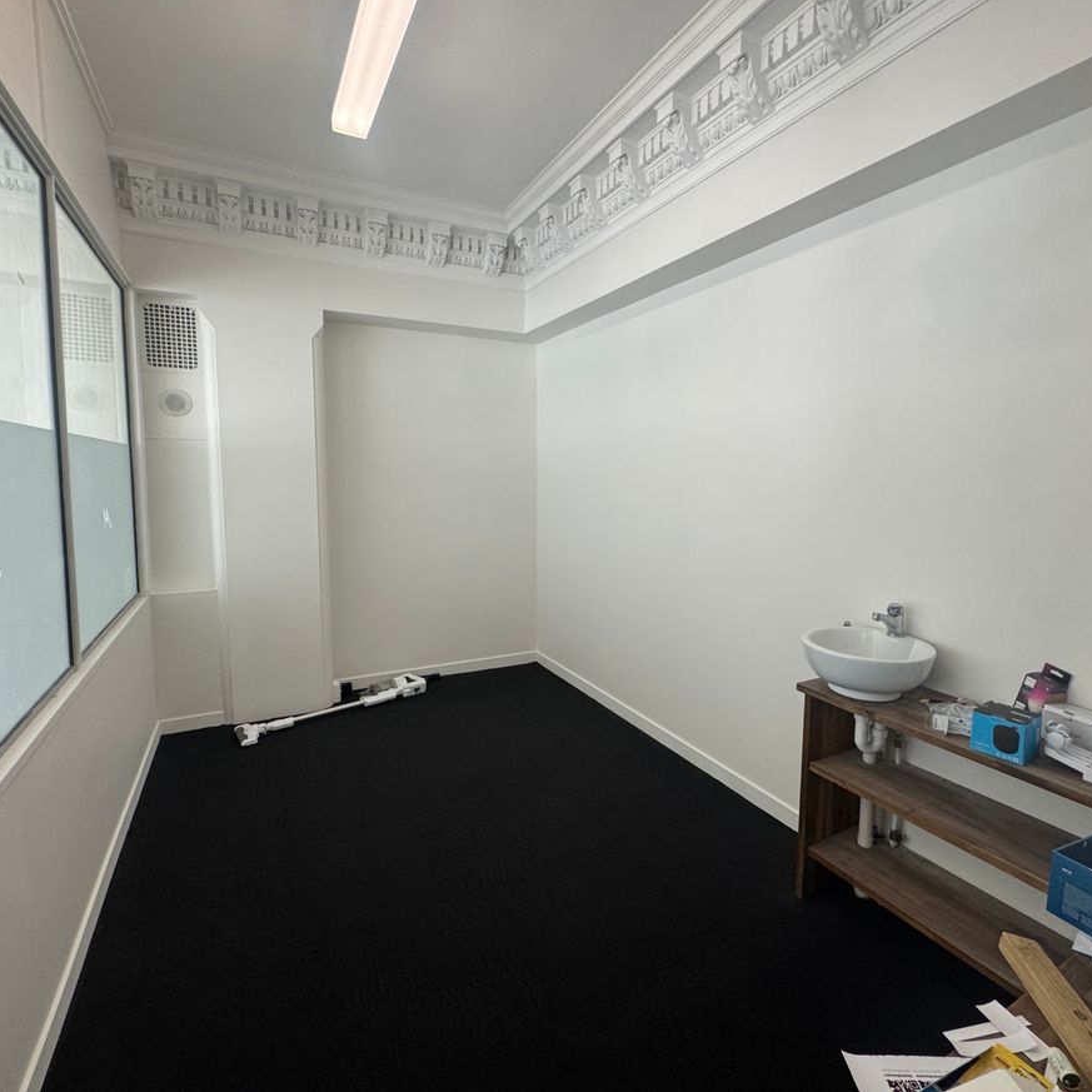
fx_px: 607
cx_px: 568
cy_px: 530
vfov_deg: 83.9
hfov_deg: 83.9
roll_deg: -0.2
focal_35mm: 17
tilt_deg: -4.7
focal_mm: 2.22
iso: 160
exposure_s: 1/99
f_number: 2.2
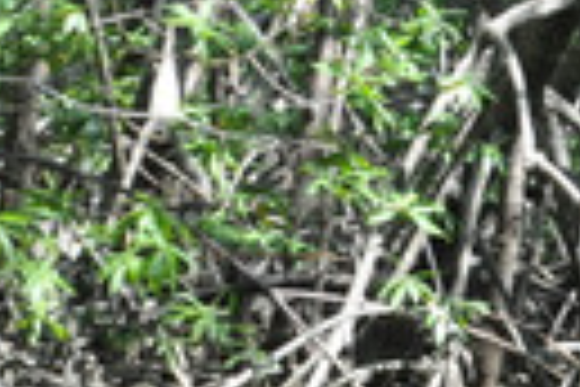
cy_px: 250
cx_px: 944
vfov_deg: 3.7
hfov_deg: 5.5
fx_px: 5912
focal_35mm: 367
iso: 800
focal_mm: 70
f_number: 9
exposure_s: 1/320
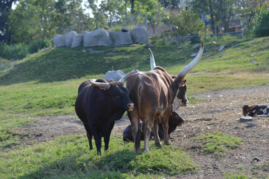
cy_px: 90
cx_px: 134
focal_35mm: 108
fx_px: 806
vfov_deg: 12.7
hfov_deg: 18.9
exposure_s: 1/500
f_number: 5.6
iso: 200
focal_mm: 72
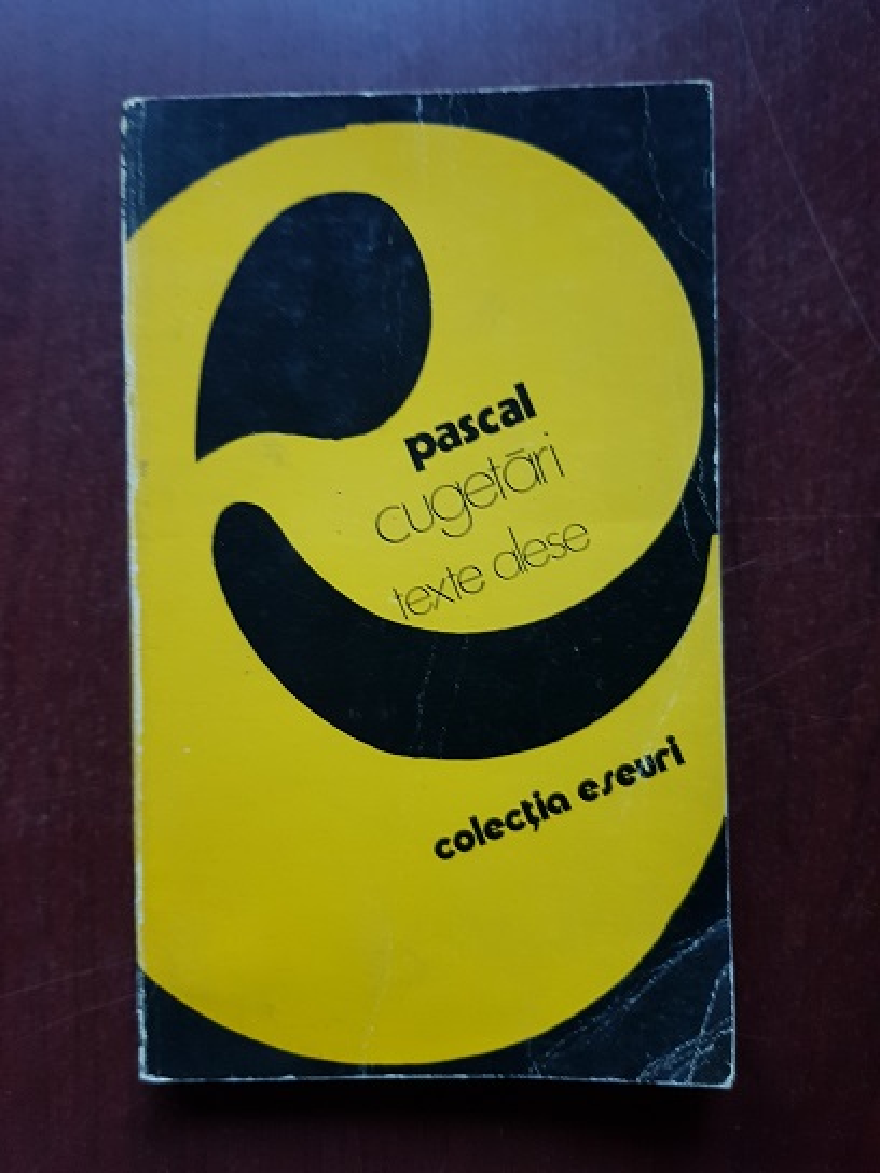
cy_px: 586
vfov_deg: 67.3
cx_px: 440
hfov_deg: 53.1
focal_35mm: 26
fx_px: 881
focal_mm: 4.3
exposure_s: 1/12
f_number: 1.7
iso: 200
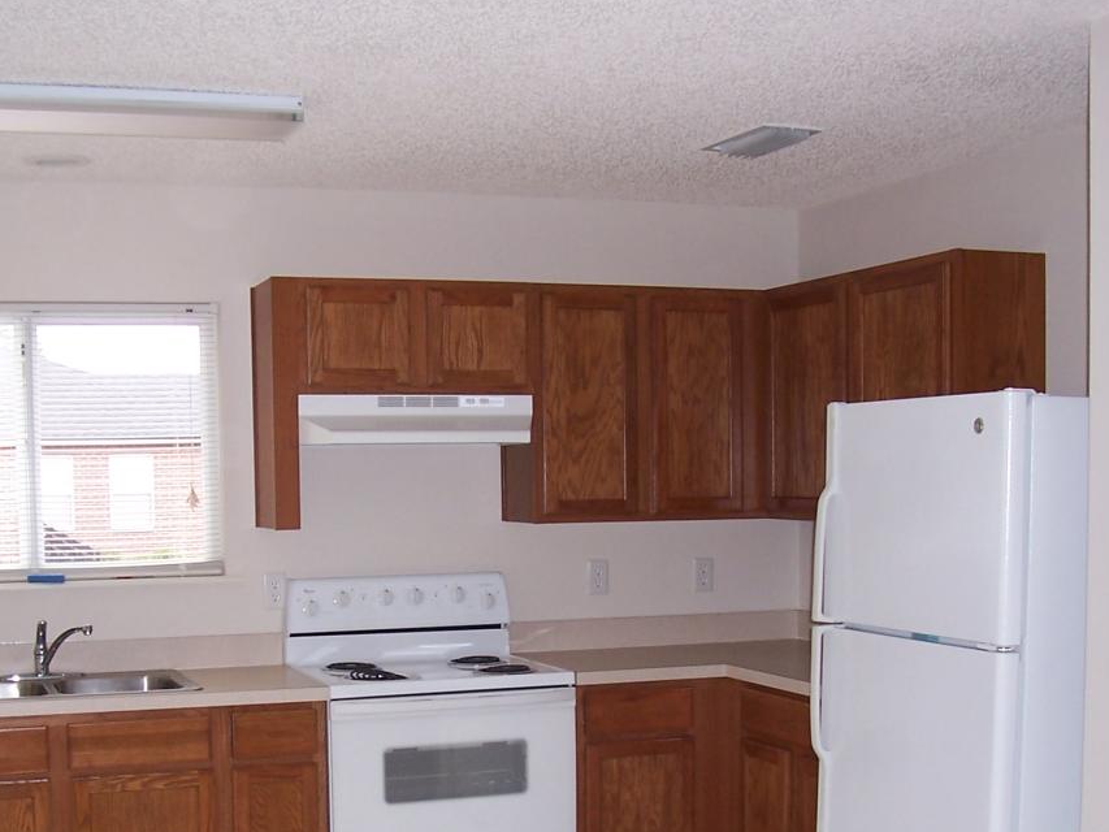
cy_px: 616
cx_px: 395
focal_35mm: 51
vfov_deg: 28.2
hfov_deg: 37.2
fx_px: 1634
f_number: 2.7
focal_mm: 5.6
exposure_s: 1/60
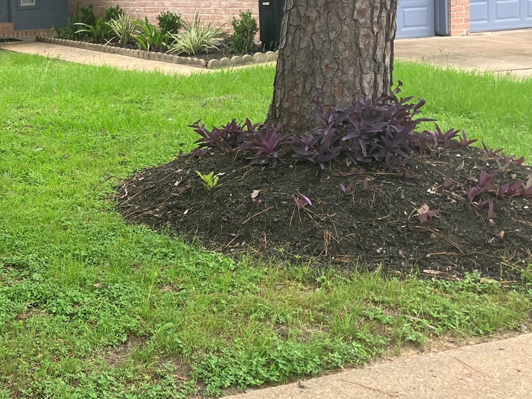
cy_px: 121
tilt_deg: -6.0
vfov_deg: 22.5
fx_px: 999
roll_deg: +2.0
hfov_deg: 28.2
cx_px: 14
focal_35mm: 65
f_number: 1.8
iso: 25
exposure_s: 1/239
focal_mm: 3.99
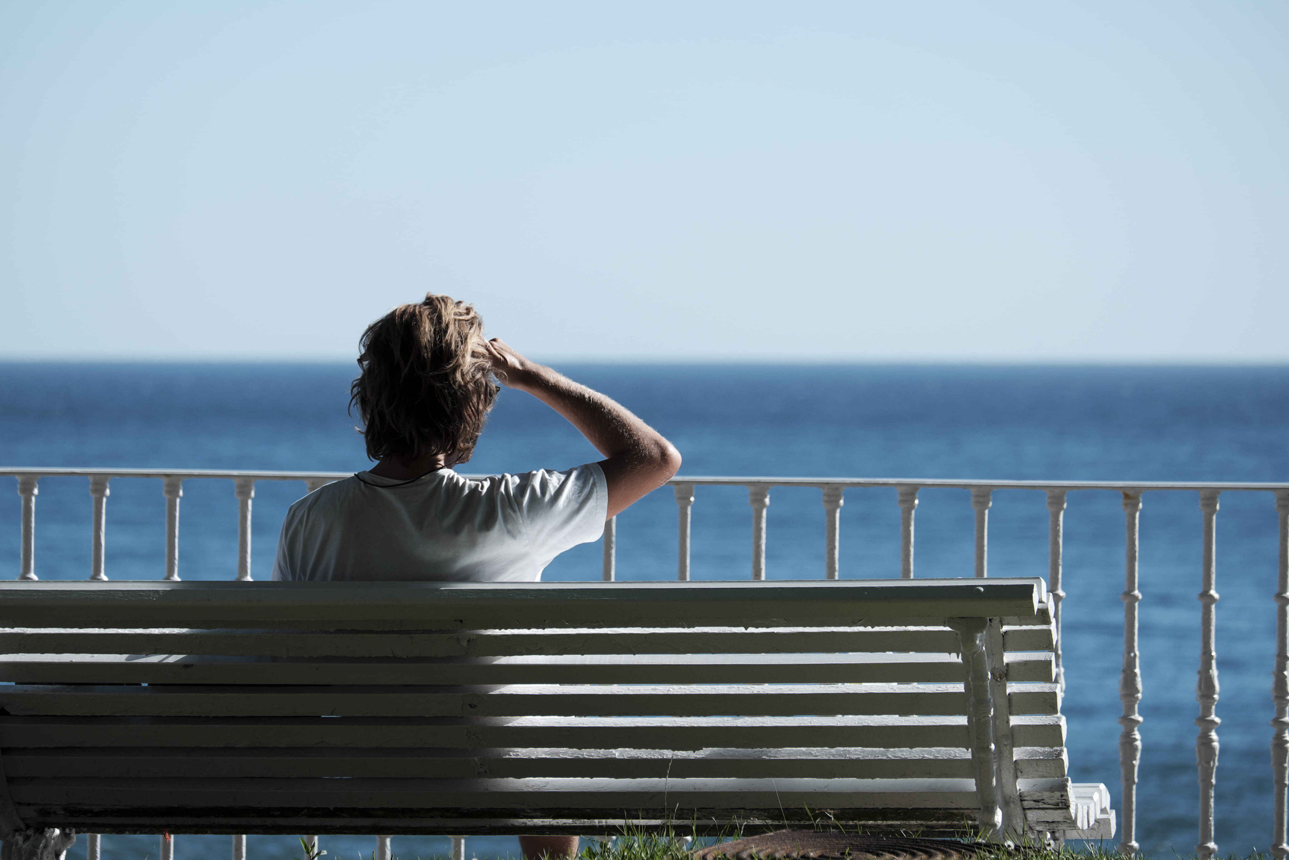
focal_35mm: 289
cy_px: 430
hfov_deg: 7.1
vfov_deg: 4.8
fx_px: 10347
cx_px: 644
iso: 200
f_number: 6.4
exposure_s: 1/900
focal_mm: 192.9
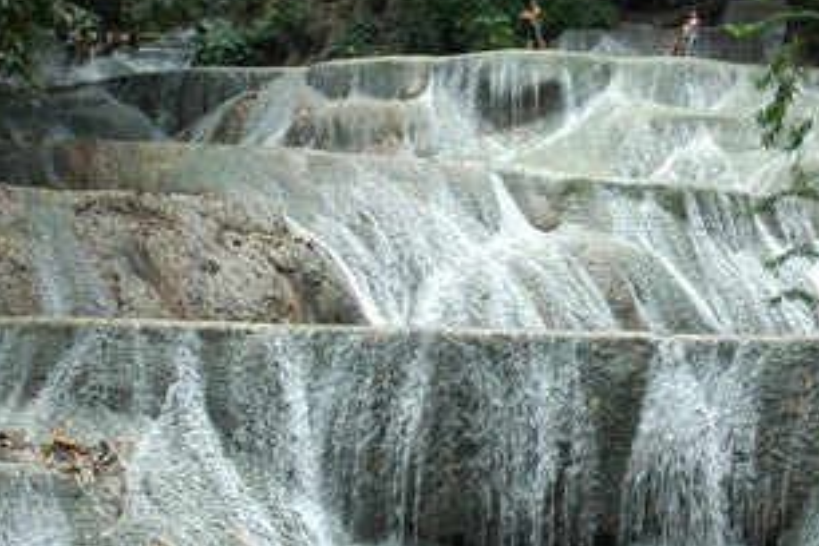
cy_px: 177
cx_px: 471
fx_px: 2138
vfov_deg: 14.5
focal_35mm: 94
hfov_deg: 21.7
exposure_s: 1/60
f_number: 5
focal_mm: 22
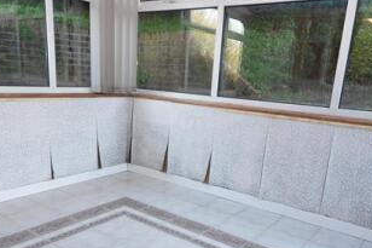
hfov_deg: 58.7
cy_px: 176
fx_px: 330
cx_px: 185
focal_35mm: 32
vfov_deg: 40.3
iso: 500
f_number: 4
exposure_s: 1/60
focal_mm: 10
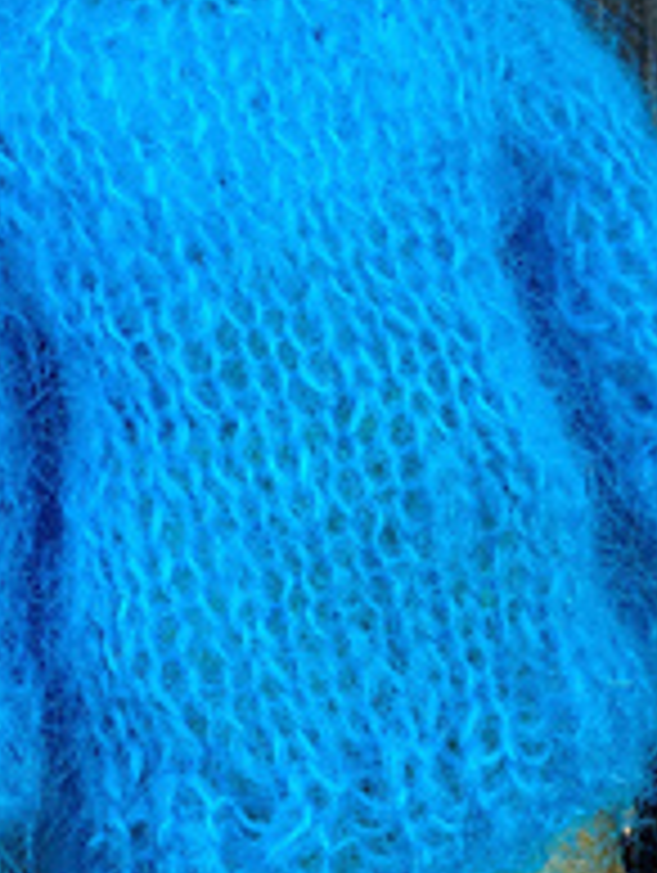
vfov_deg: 21.5
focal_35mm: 85
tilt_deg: -6.0
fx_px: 2146
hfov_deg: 17.0
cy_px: -144
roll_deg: +5.0
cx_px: 11
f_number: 2.4
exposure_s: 1/120
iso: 64
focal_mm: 4.12
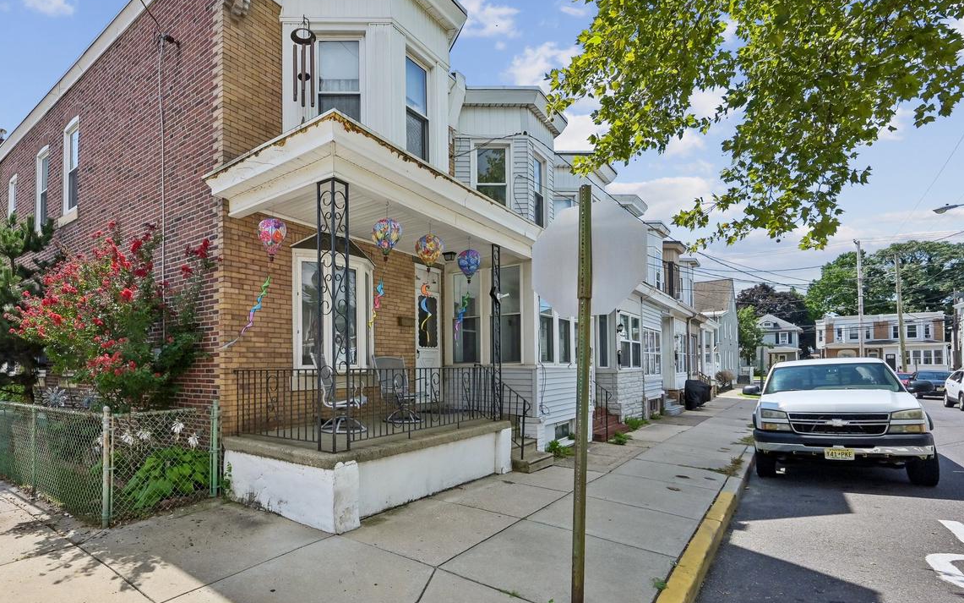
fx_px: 473
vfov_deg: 64.9
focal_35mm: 18
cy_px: 285
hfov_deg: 89.6
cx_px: 372
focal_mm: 14
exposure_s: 1/800
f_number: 11
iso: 400
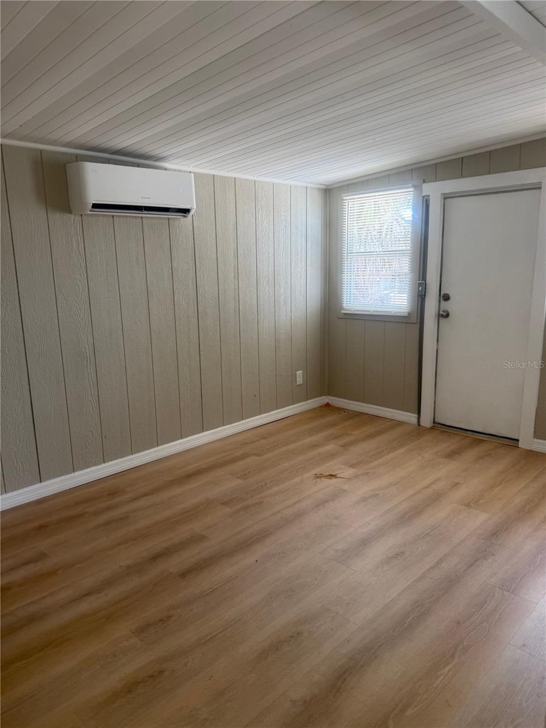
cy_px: 364
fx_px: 505
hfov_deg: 56.8
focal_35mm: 24
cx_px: 273
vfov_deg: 71.6
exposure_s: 1/120
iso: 125
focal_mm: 6.76
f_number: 1.78
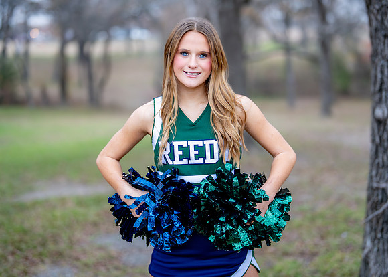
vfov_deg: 22.6
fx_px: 692
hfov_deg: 31.3
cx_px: 207
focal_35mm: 63
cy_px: 114
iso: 800
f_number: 1.2
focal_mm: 50
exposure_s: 1/400
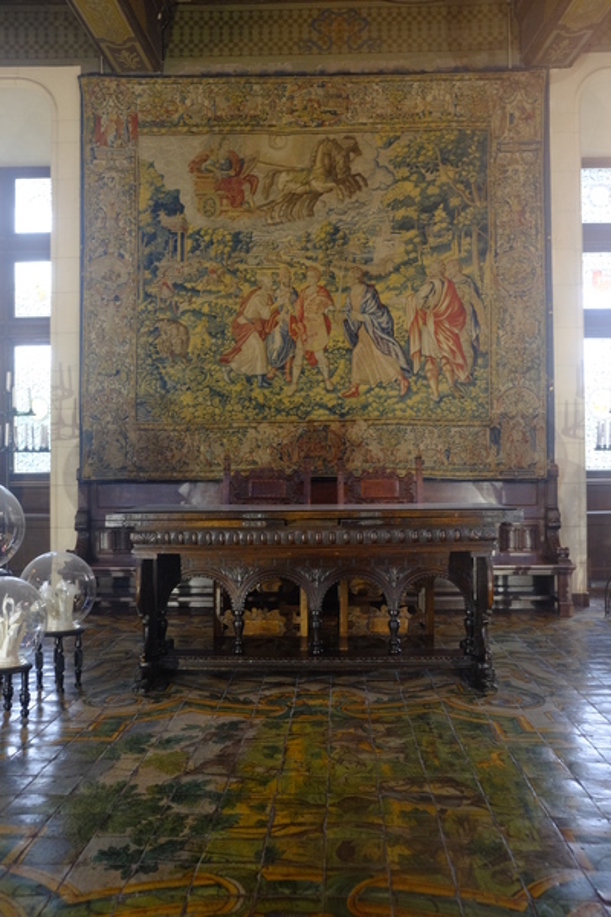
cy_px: 458
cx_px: 306
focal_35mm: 35
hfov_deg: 37.9
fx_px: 891
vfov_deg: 54.4
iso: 1600
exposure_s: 1/7.5
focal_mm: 23
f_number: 4
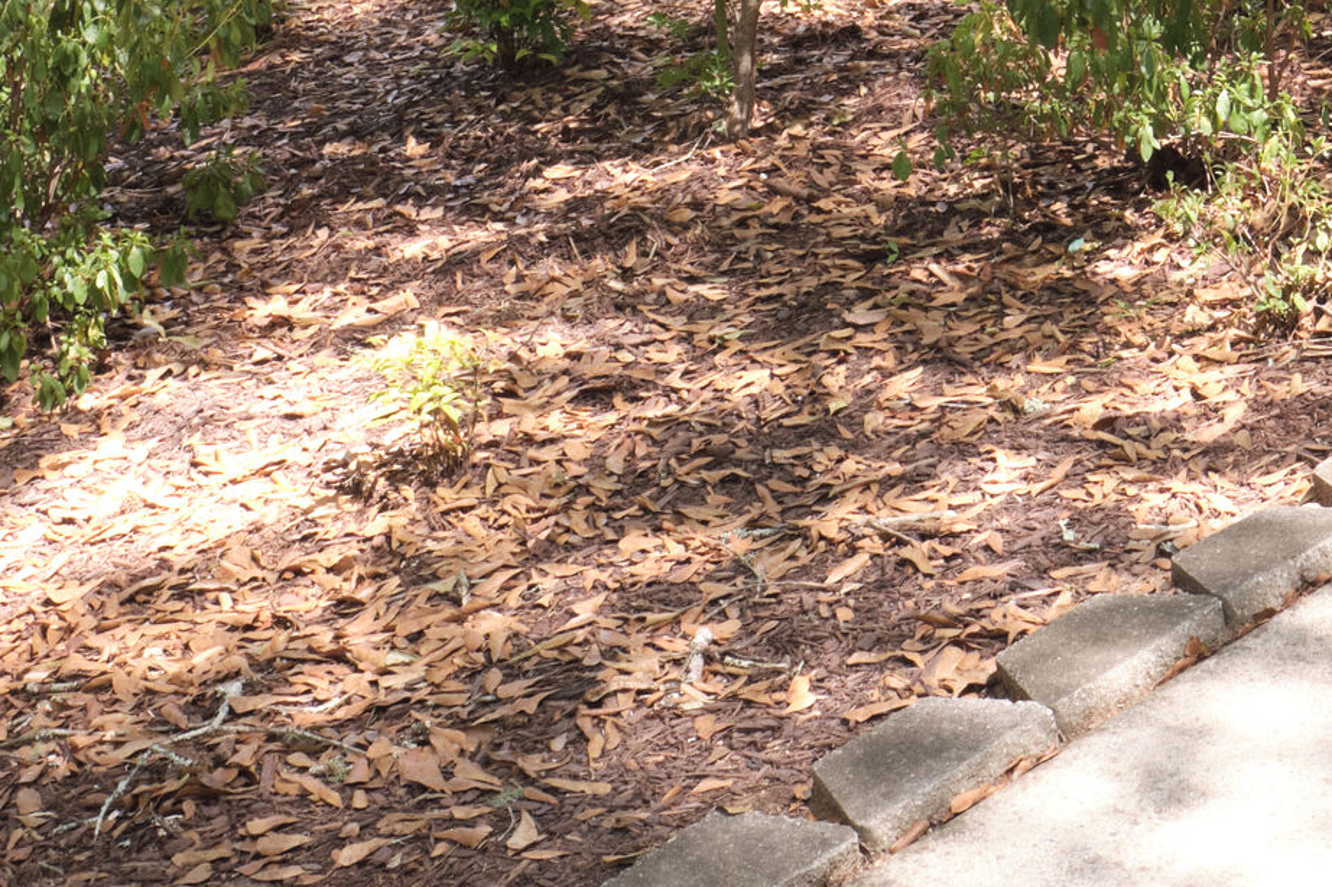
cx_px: 1150
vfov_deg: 15.5
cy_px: -522
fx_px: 2959
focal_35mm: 80
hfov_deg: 24.8
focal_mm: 16
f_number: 11
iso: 400
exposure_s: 1/30
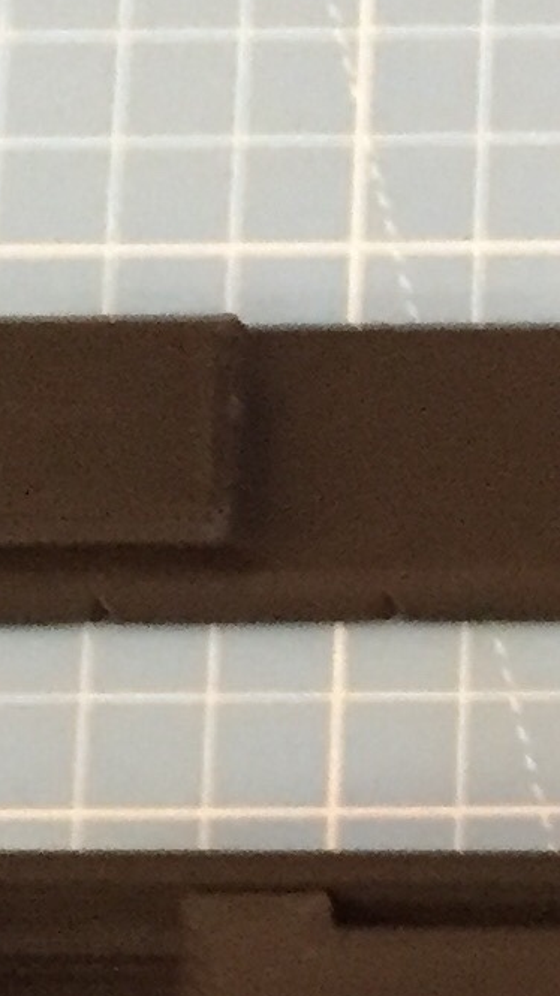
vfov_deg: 12.9
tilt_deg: -76.0
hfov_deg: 7.3
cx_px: 1400
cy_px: 1652
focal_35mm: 155
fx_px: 4092
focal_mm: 4.15
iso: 500
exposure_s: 1/17
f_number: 2.2
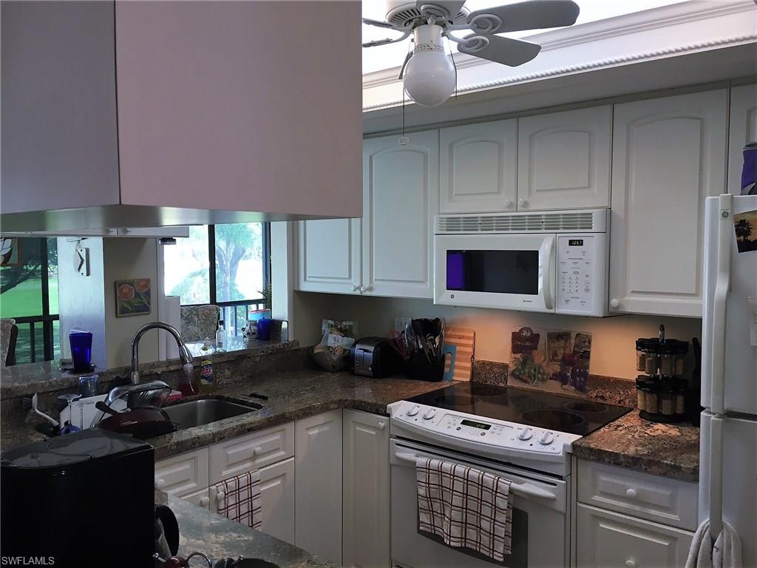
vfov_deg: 48.2
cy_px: 284
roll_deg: -0.3
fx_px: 634
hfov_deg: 61.7
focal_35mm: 29
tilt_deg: -3.2
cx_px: 378
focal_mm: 4.15
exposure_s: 1/30
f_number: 2.2
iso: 80
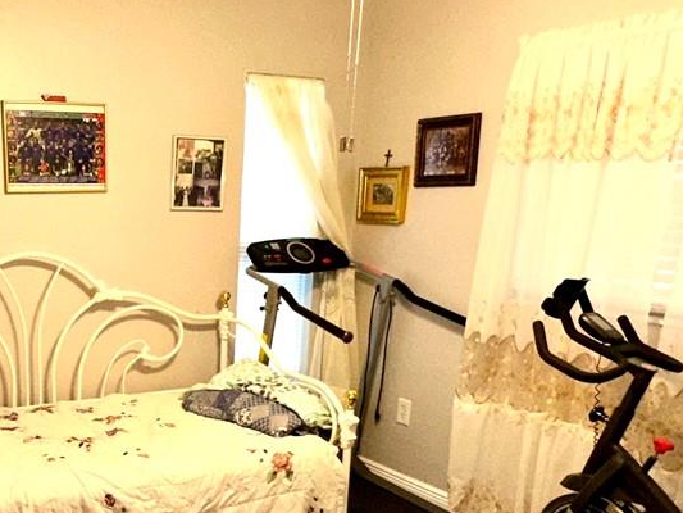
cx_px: 120
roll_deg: -0.2
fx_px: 829
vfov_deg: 33.2
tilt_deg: -15.9
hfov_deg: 42.4
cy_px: 426
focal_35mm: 42
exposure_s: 1/65
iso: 80
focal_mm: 2.22
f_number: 2.2
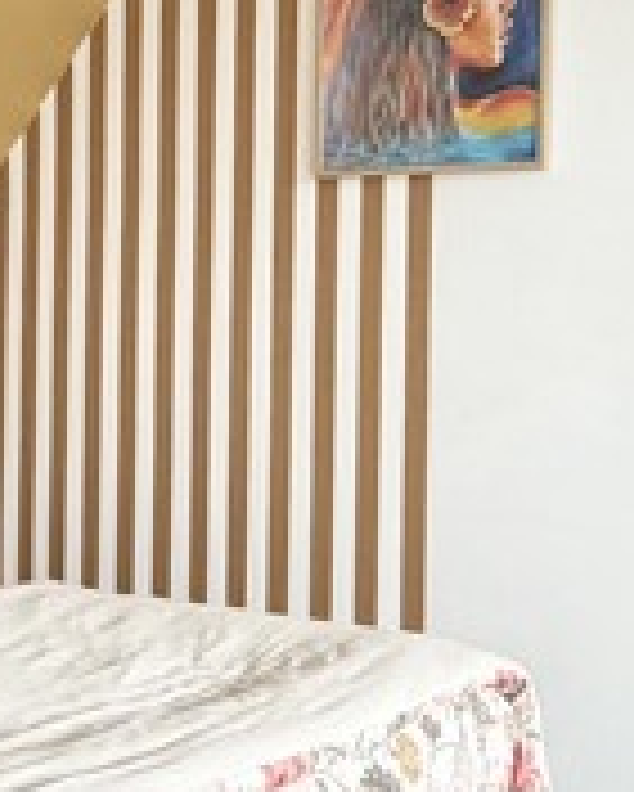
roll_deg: -0.3
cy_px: 306
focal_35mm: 62
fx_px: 1453
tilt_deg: -0.2
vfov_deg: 30.4
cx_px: 81
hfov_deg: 24.0
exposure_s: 1/95
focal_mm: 2.22
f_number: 2.2
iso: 320
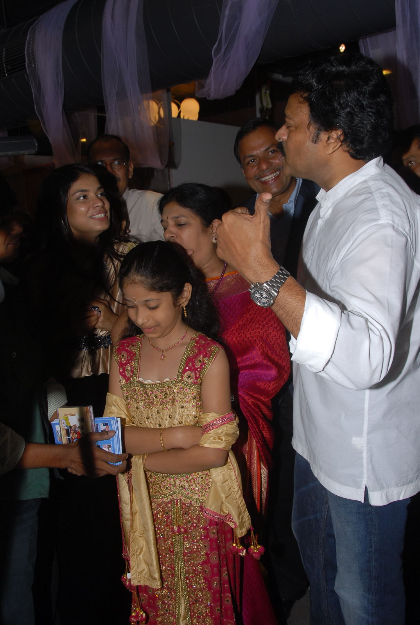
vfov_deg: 57.1
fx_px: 575
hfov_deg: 40.1
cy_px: 312
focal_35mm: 33
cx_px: 210
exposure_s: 1/125
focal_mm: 22
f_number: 8
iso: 200
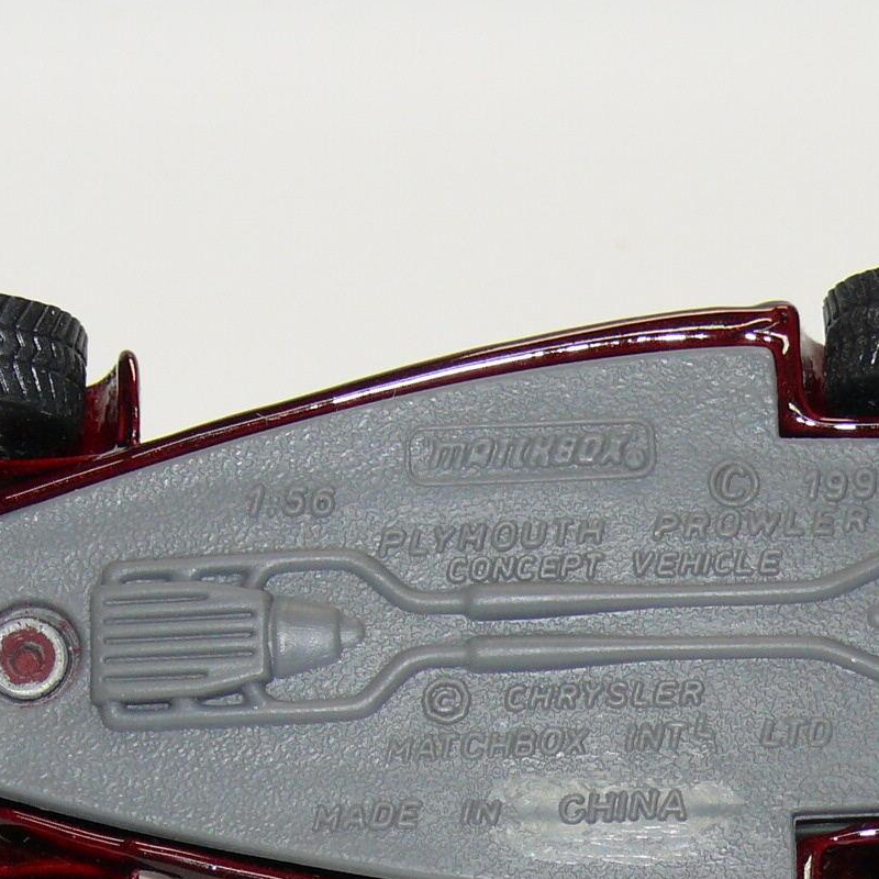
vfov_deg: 9.6
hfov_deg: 9.6
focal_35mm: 182
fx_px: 5229
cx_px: 470
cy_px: 656
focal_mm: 13.4
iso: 100
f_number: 4
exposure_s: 1/30
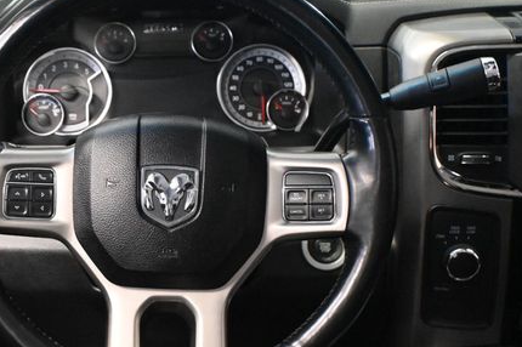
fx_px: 856
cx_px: 165
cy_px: 188
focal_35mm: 59
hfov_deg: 33.5
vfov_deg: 22.9
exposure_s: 1/60
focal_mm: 26.5
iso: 8000
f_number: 4.5
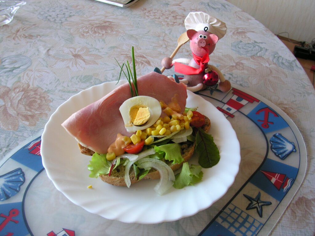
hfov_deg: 50.1
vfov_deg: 38.7
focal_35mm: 37
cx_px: 158
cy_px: 118
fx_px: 337
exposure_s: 1/30.9
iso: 100
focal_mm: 5.6
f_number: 2.7
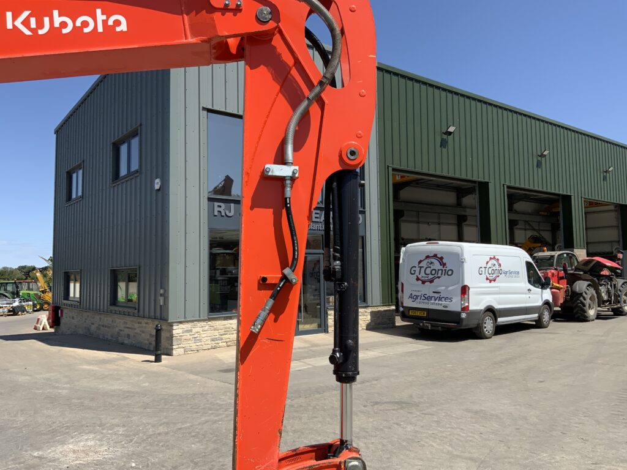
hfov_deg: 61.7
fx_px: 525
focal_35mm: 29
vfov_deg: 48.2
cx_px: 314
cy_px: 235
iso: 16
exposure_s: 1/1675
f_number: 1.8
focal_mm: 3
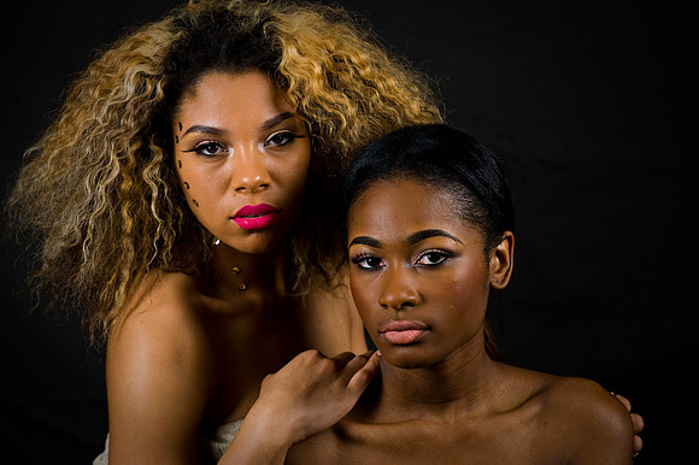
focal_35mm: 135
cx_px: 350
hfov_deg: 15.2
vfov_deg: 10.1
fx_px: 2620
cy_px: 232
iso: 200
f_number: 5.6
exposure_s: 1/125
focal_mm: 135
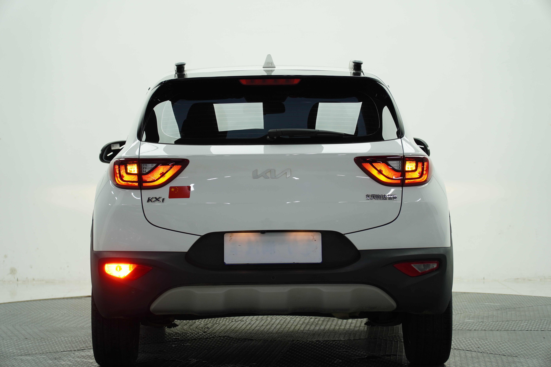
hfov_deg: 19.5
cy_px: 184
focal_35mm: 105
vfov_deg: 13.0
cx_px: 276
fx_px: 1607
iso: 160
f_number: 2.8
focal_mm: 70
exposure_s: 1/160
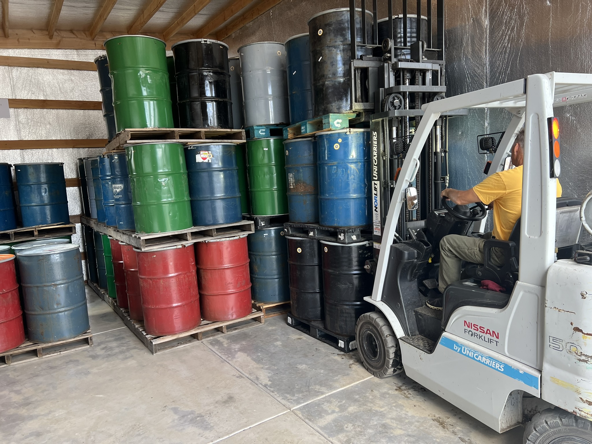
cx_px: 296
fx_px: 445
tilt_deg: -7.6
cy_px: 222
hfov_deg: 67.3
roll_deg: +4.2
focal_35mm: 26
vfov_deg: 53.1
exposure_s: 1/121
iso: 64
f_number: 1.5
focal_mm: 5.7
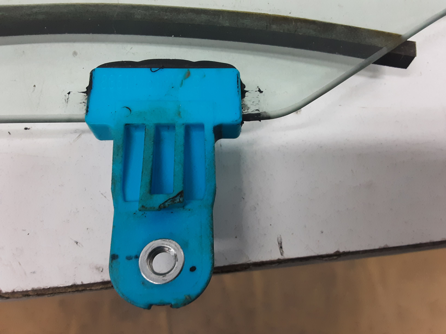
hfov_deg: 65.3
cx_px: 223
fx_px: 348
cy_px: 167
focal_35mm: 27
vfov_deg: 51.4
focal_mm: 2.91
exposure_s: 1/50
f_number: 1.9
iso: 160
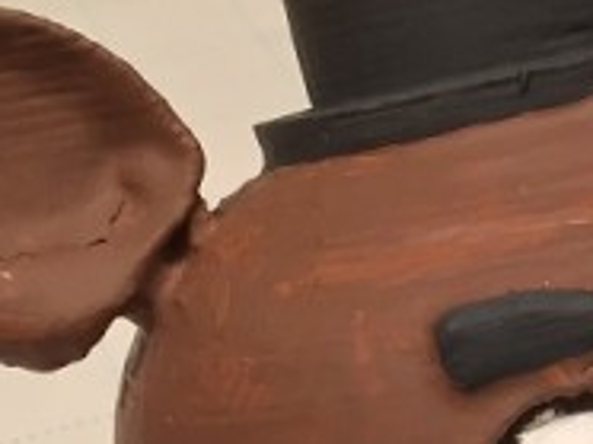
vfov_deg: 12.2
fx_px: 2053
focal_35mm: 120
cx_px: 784
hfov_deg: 15.6
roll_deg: -1.4
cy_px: 434
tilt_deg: -36.6
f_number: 2.2
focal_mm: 4.15
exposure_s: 1/30
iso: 100
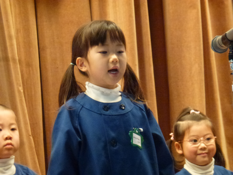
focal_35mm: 384
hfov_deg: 5.2
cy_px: 88
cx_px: 116
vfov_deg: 3.9
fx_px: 2585
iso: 800
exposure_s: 1/15
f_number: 5.9
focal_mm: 68.8
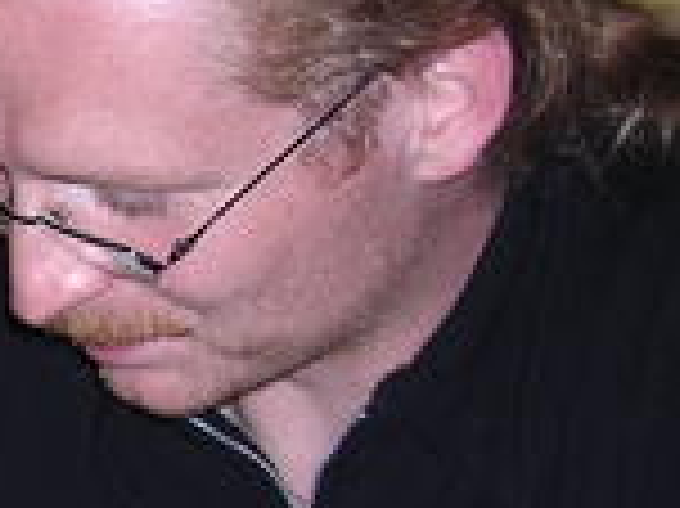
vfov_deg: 9.1
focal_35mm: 161
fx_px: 3160
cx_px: -680
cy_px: 526
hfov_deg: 11.1
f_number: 2.8
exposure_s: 1/60.1
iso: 118
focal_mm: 5.8
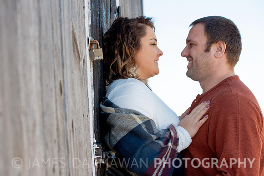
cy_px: 88
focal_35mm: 72
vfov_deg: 18.9
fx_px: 528
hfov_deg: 28.1
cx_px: 132
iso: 100
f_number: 5.6
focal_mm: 70
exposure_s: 1/250
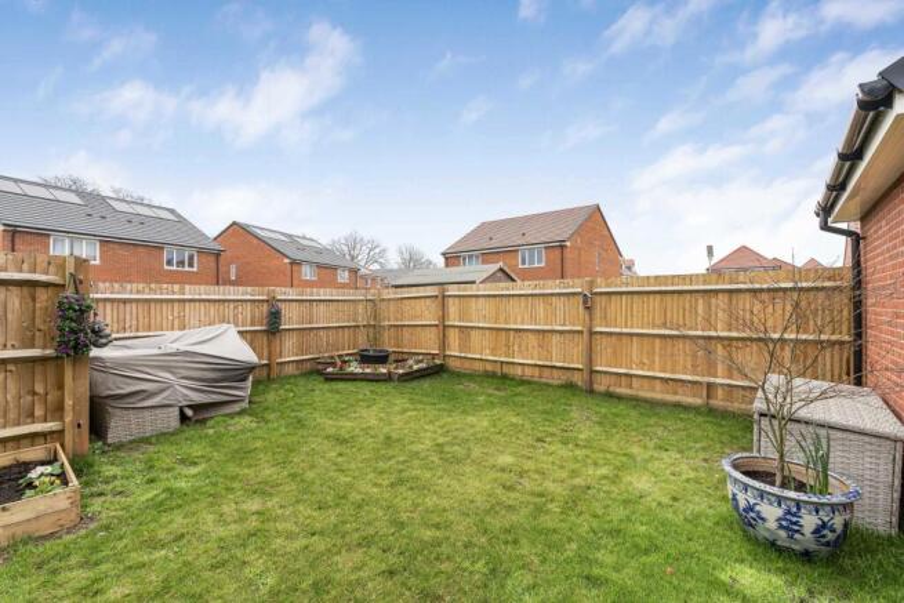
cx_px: 452
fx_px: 402
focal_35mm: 16
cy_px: 302
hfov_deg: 96.7
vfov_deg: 73.8
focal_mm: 16
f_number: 8
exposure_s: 1/125
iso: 640
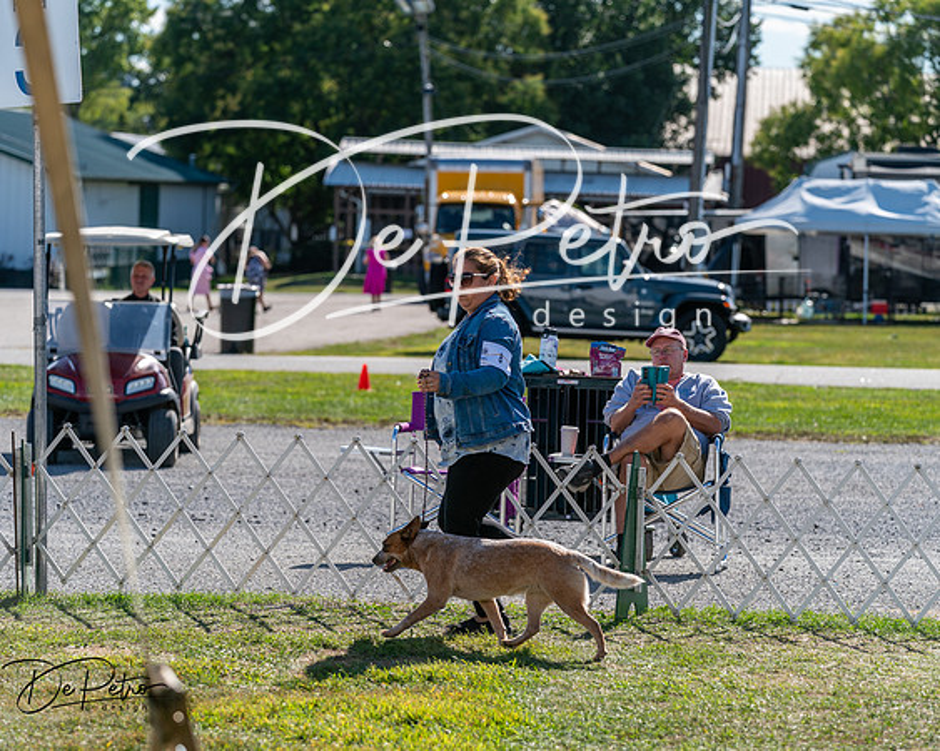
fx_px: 4134
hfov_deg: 13.0
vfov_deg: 10.4
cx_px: 470
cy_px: 376
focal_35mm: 149
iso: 125
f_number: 4.5
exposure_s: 1/1250
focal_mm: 132
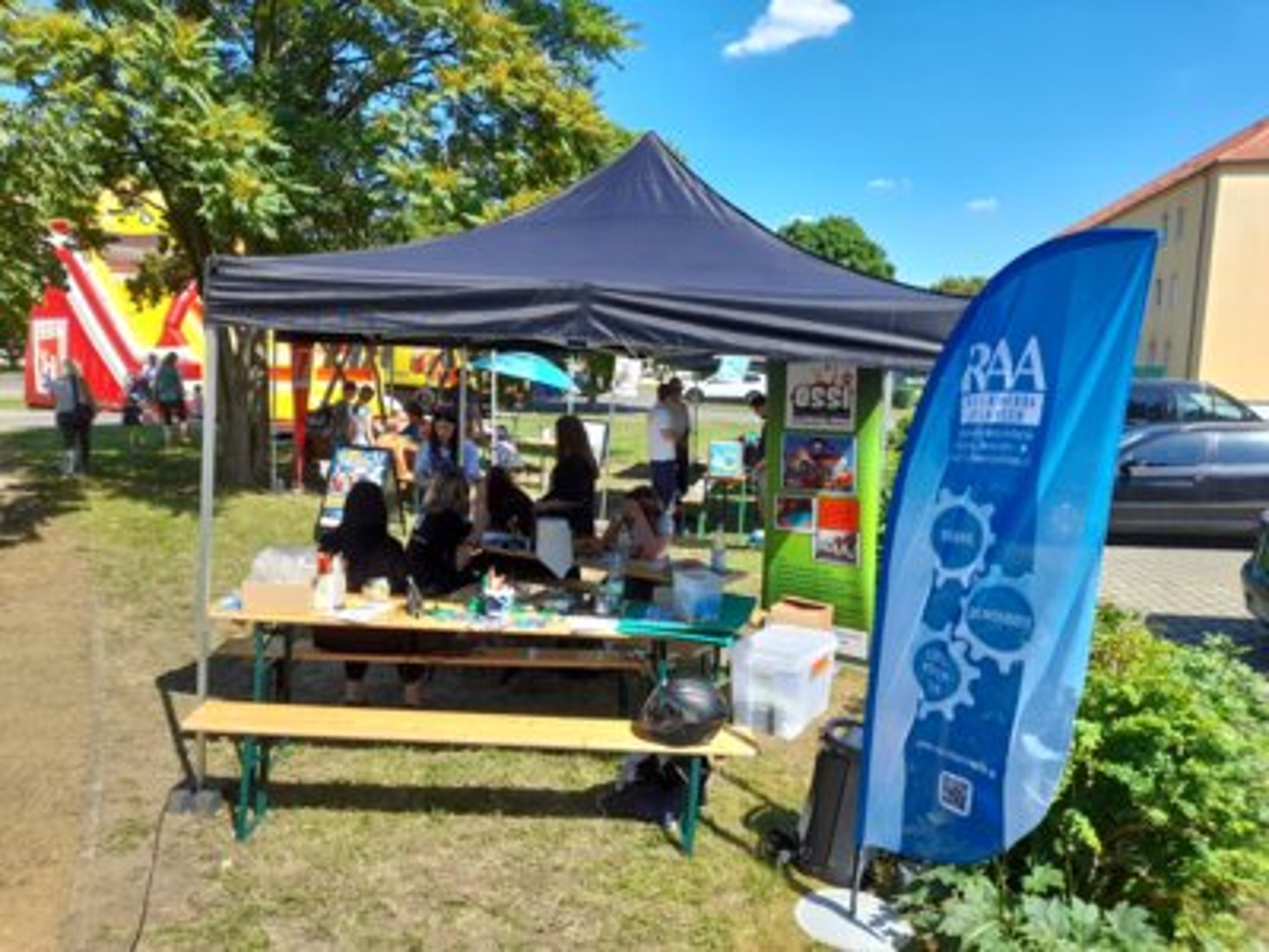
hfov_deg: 69.4
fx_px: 916
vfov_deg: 54.9
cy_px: 476
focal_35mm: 25
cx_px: 634
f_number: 2
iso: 20
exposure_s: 1/329
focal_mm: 4.6
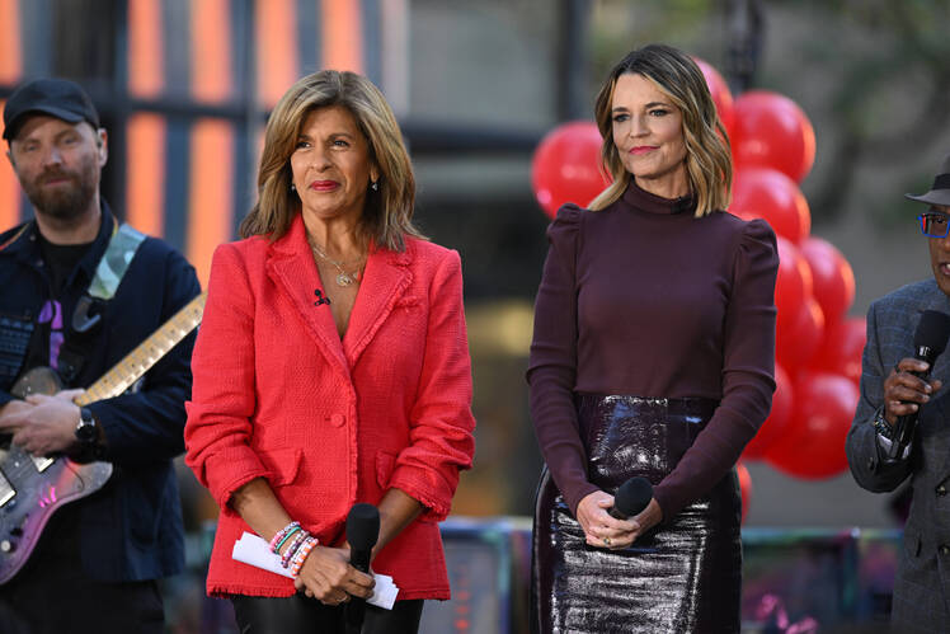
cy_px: 317
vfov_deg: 4.6
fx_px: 7918
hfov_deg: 6.9
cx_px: 475
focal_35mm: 300
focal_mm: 300
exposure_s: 1/800
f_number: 2.8
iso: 1600
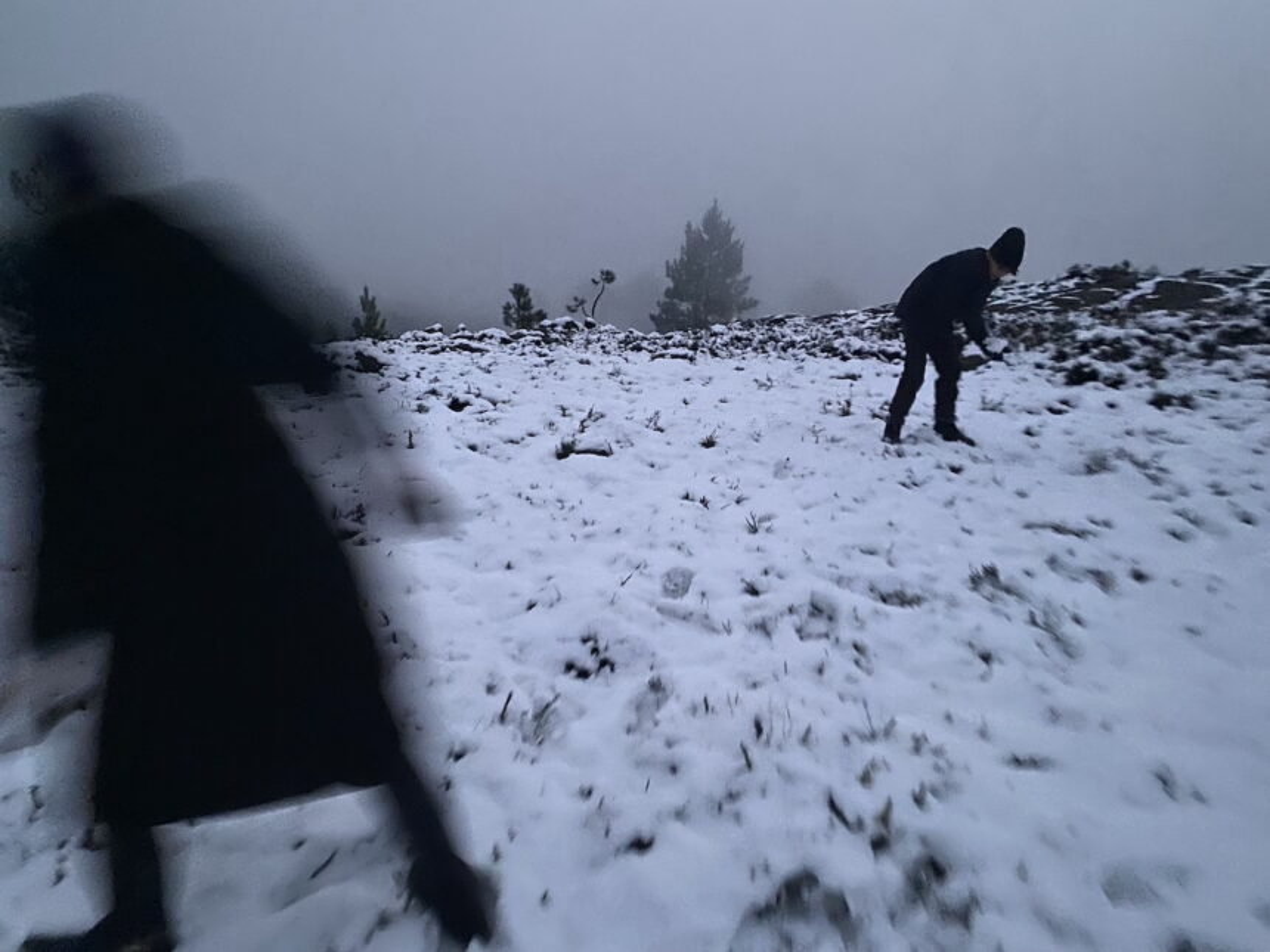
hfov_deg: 67.3
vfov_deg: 53.1
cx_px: 635
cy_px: 476
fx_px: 954
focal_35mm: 26
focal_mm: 4.25
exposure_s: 1/9
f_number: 1.8
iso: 500
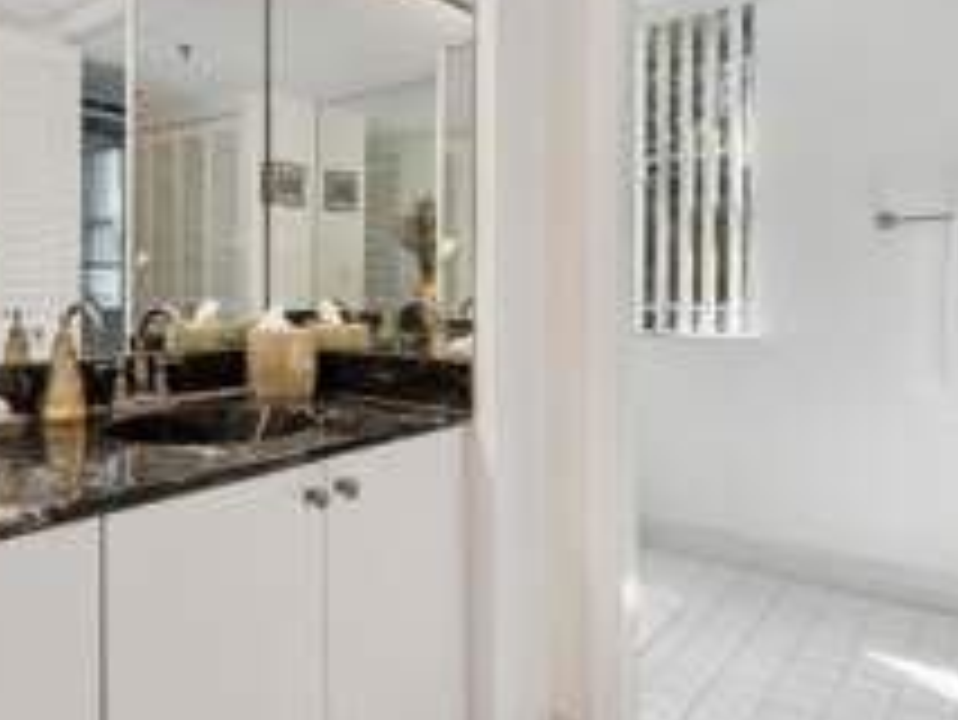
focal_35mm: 26
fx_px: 720
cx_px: 220
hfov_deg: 62.7
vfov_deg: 52.8
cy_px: 295
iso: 100
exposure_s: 1/8
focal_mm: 12
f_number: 8
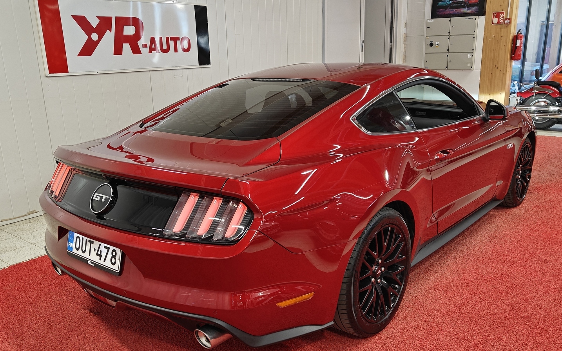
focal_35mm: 33
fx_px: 505
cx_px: 282
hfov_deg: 58.1
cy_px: 195
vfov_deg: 38.3
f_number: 1.8
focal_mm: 5.59
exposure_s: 1/59
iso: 100
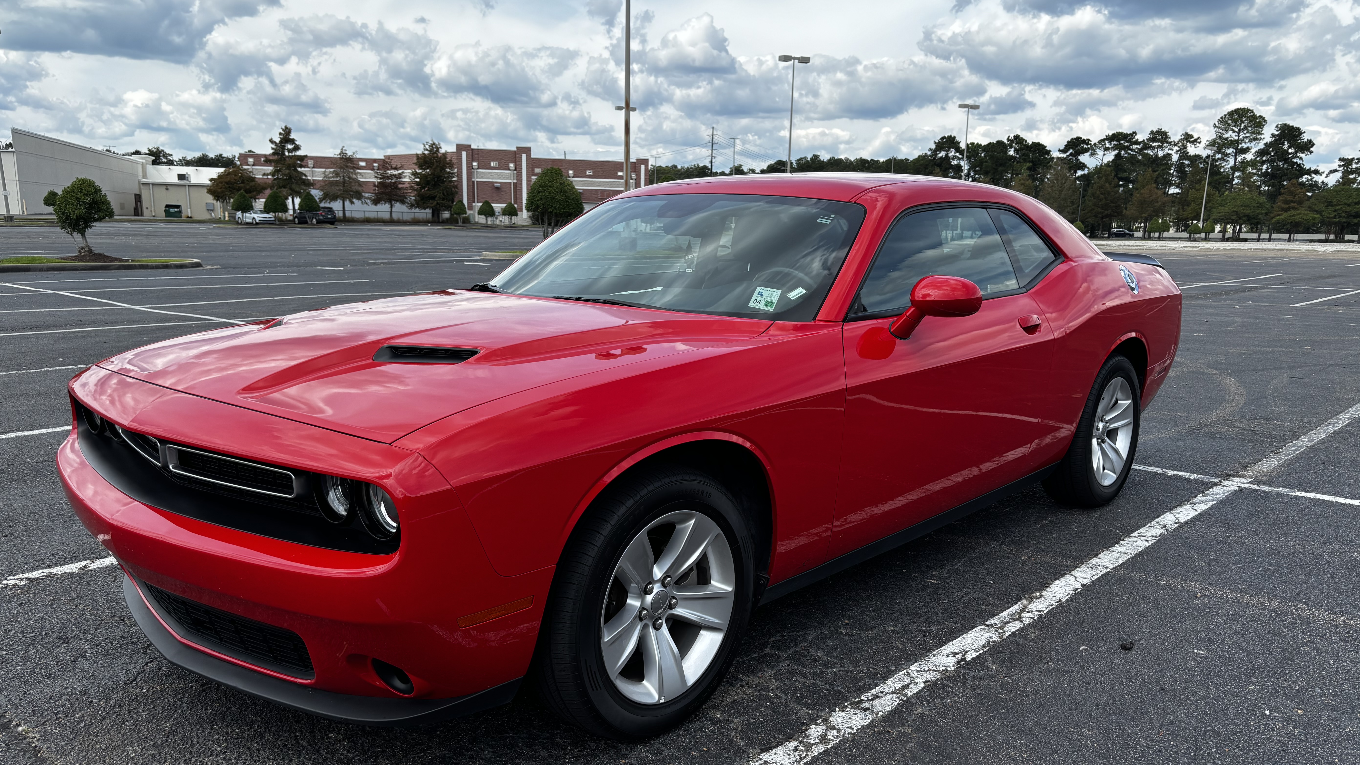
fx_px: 1046
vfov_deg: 40.0
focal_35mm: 29
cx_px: 673
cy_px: 456
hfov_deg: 66.1
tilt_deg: -12.6
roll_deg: -1.0
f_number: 1.6
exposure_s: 1/1812
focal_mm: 5.96
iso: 50
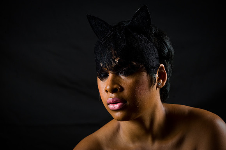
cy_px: 75
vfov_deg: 8.8
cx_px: 113
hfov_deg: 13.3
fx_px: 972
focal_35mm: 155
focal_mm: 155
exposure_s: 1/125
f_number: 5.6
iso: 200
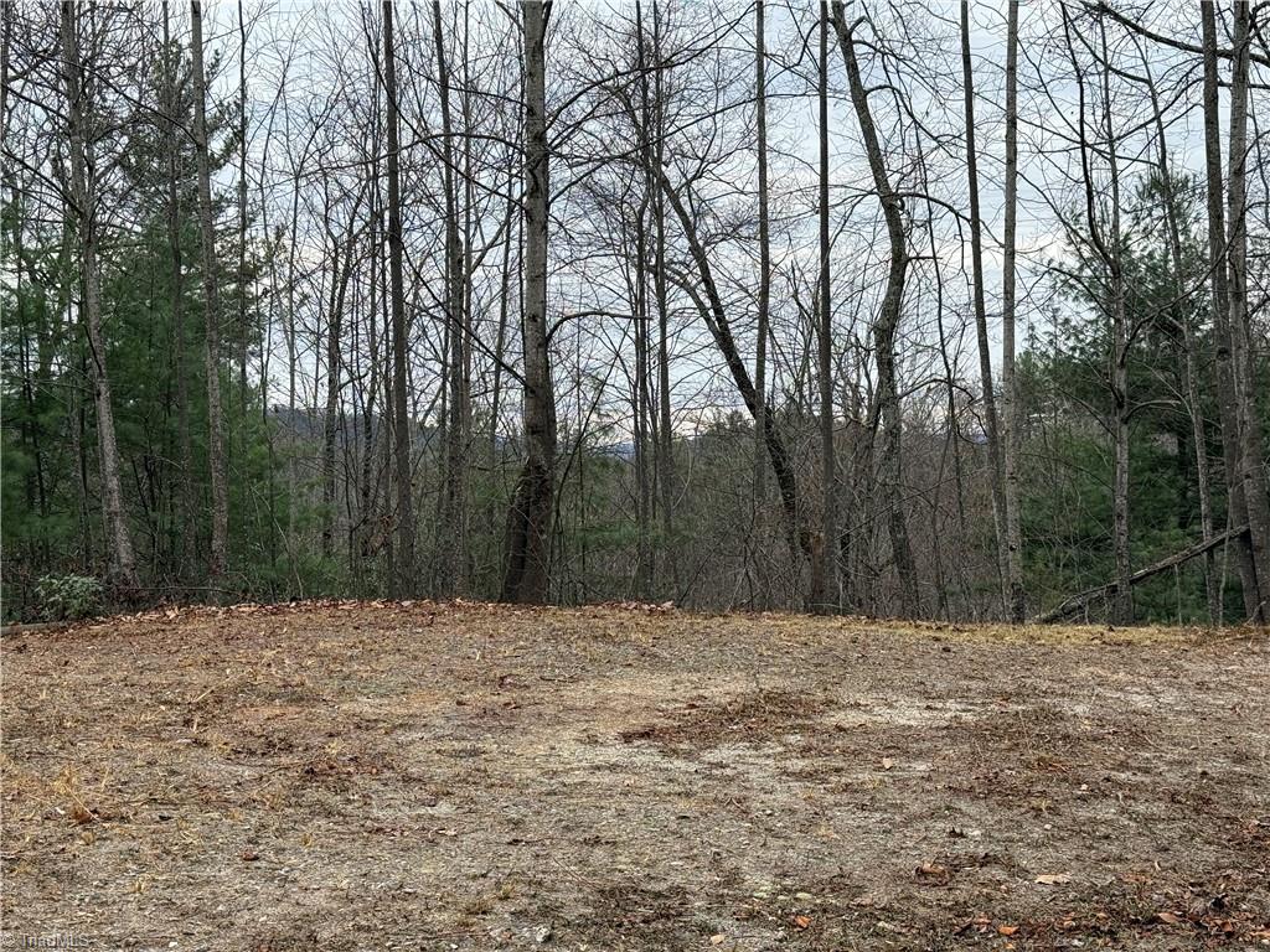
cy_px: 476
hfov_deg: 39.7
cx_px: 635
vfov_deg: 30.3
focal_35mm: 48
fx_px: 1761
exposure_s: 1/802
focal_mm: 6.76
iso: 64
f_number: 1.78
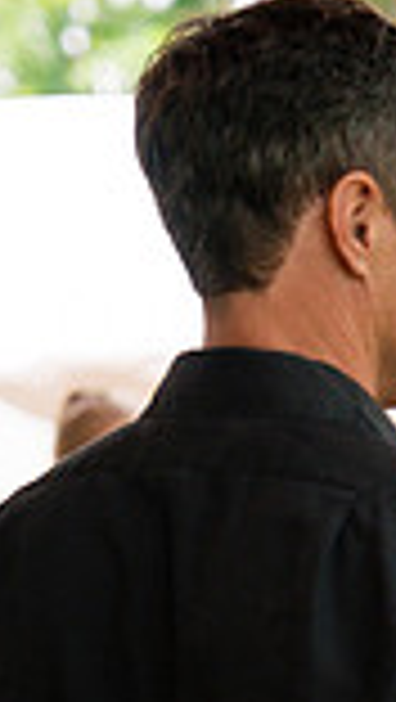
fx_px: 5067
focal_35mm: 272
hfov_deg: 4.4
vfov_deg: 7.9
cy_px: 740
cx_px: 976
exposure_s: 1/1000
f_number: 2.8
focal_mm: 70
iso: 400
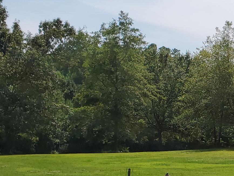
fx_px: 608
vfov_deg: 16.2
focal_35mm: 90
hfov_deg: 19.5
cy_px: 151
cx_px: 331
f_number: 2.4
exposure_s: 1/2308
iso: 50
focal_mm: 4.3
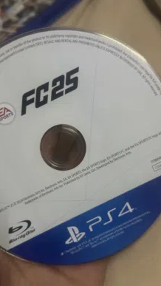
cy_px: 140
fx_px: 409
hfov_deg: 22.2
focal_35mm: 54
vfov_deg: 38.5
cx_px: 67
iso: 500
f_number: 1.78
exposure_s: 1/25
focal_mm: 6.86
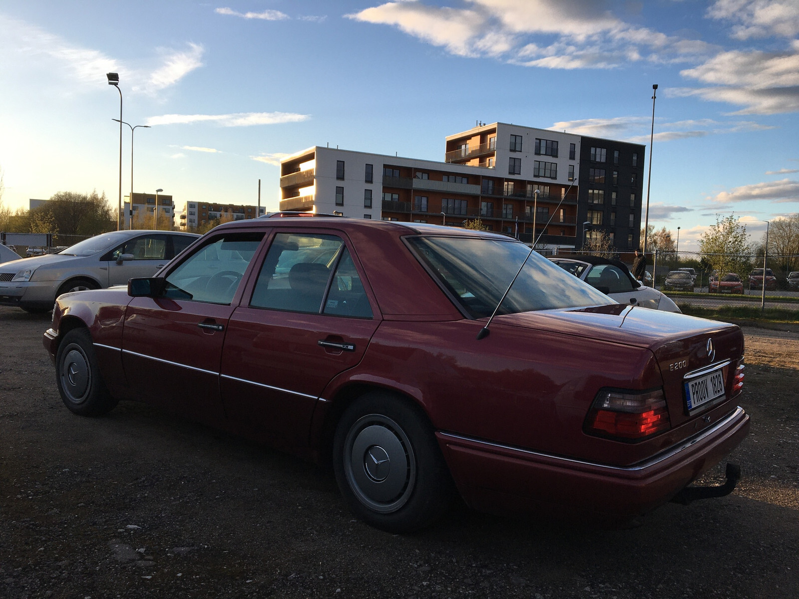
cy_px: 300
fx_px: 669
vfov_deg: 48.2
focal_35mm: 29
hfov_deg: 61.7
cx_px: 400
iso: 25
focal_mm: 4.15
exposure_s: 1/651
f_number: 2.2
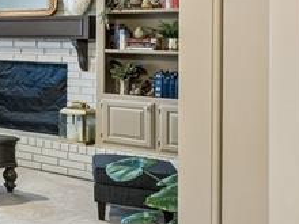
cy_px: 20
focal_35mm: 67
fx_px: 579
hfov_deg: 16.9
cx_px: -358
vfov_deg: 21.4
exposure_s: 1/10
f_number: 7.1
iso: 200
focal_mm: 10
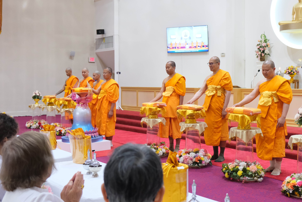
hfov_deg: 43.5
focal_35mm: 45
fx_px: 377
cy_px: 94
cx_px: 170
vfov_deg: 29.9
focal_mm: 22.3
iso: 3200
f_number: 3.2
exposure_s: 1/58
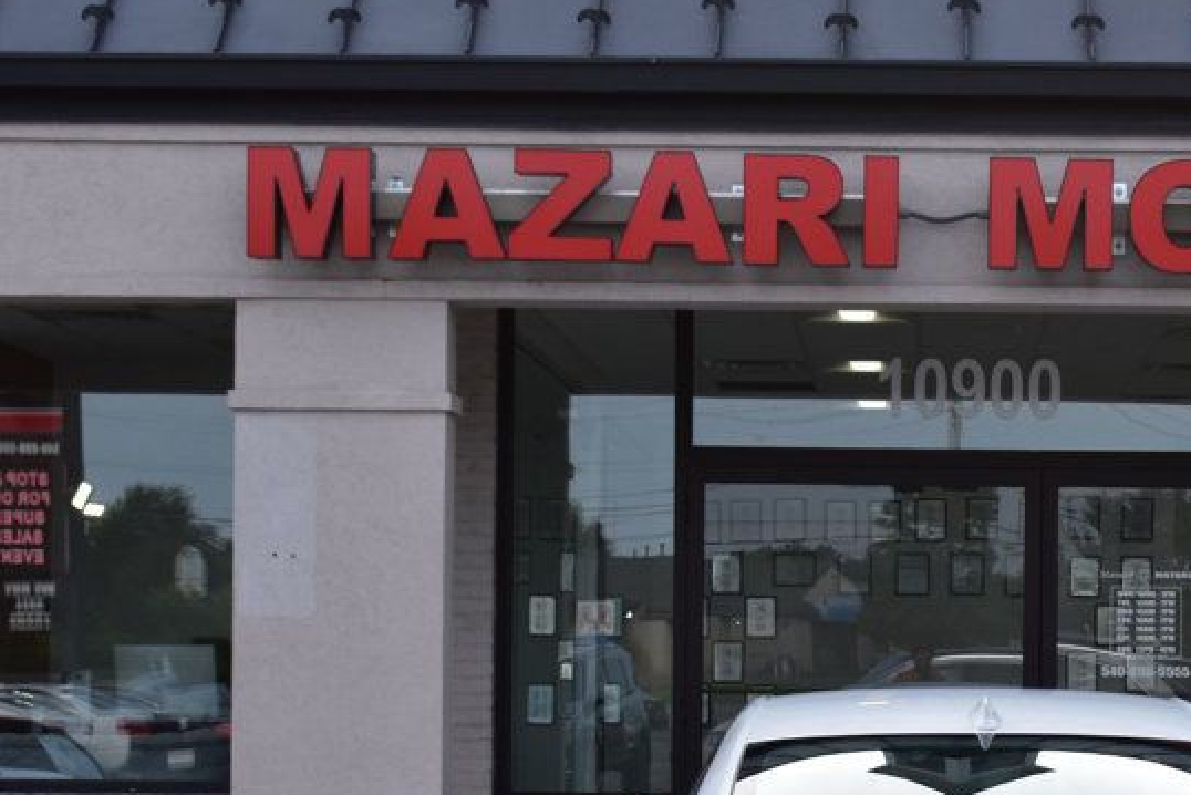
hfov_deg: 20.7
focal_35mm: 97
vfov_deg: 14.0
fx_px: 3210
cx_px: 990
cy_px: 691
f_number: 10
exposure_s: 1/250
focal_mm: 34
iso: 400
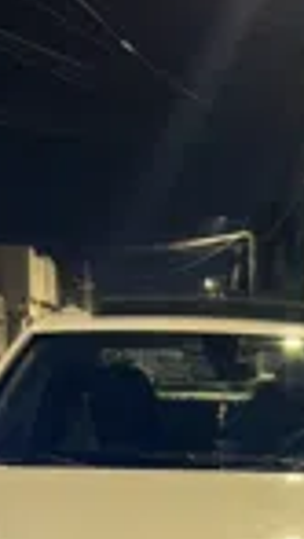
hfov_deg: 15.5
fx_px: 1100
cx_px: 278
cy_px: 598
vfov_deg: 25.4
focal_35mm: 77
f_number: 1.5
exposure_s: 1/50
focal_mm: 5.7
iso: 320
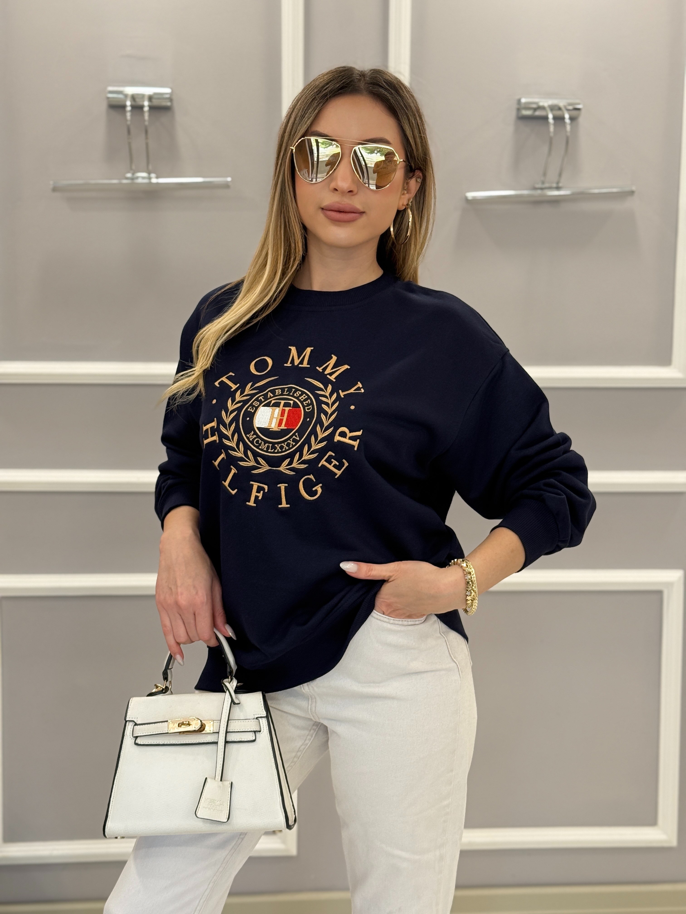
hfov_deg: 30.3
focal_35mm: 48
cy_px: 457
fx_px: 1268
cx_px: 343
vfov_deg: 39.7
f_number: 1.78
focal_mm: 6.76
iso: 125
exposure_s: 1/95
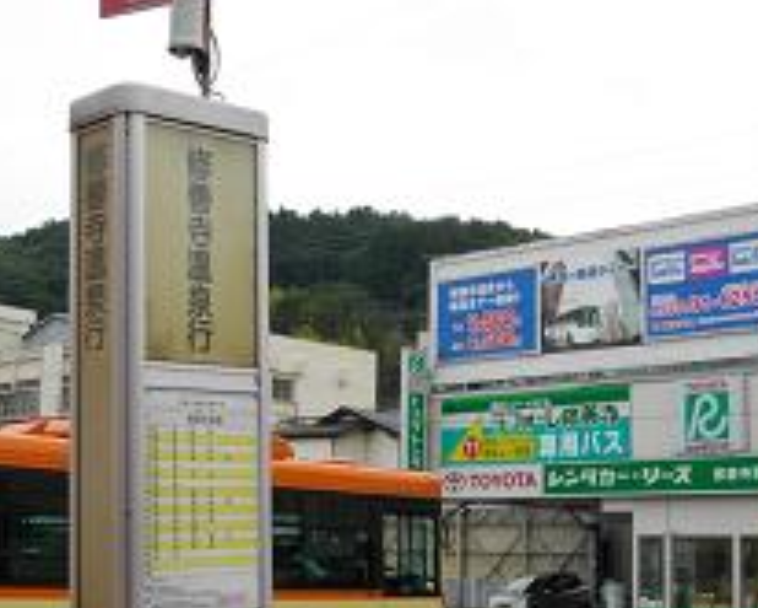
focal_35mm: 59
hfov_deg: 31.8
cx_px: 287
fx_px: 1324
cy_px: 352
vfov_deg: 25.8
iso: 100
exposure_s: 1/400
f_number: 5.5
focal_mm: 5.7
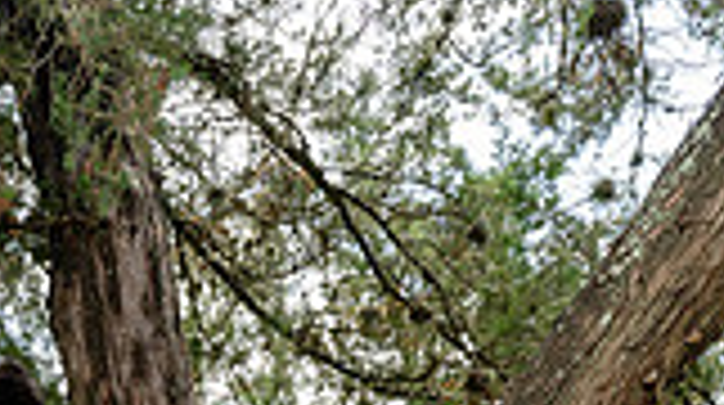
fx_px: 1687
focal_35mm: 88
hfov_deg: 23.7
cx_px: 99
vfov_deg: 11.3
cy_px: 994
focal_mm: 30
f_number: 6.3
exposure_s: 1/250
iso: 250
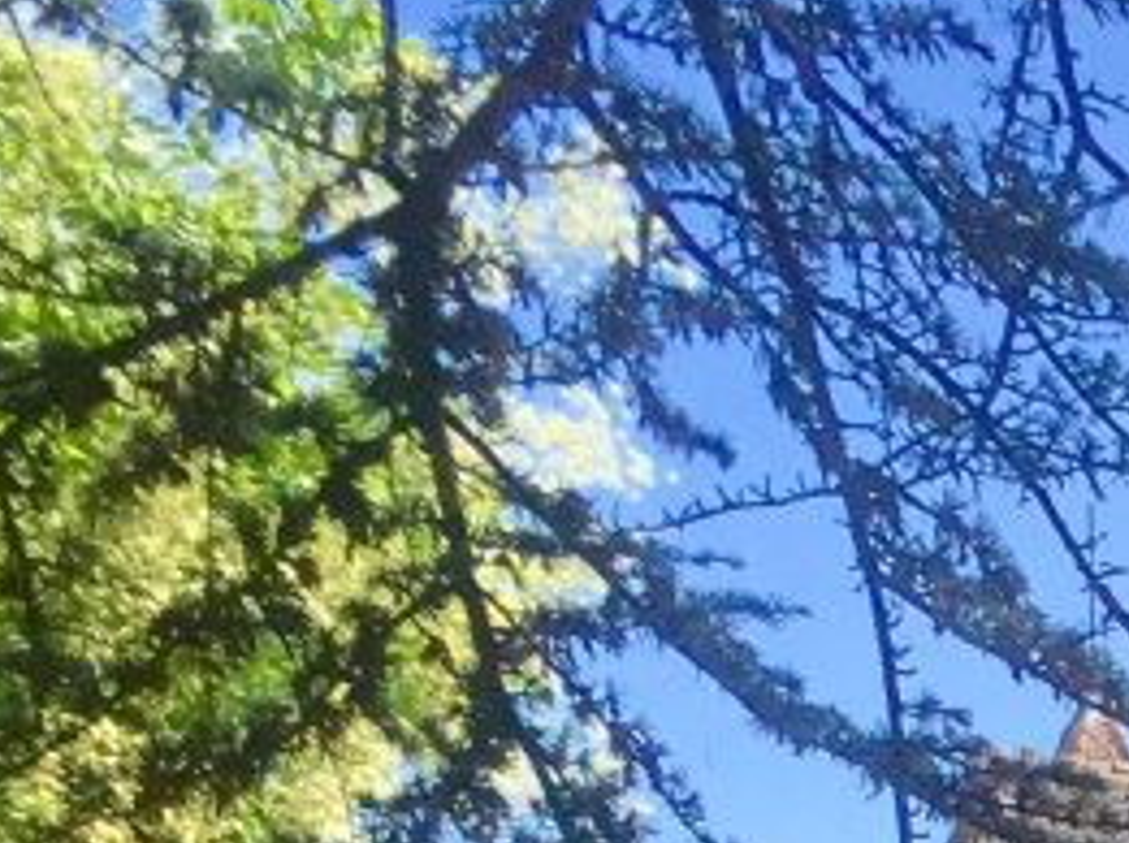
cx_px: 2029
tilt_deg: -2.7
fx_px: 4495
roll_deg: +0.3
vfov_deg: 9.6
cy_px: 1980
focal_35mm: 138
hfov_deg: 13.0
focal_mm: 4.15
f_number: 2.2
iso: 32
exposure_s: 1/1236
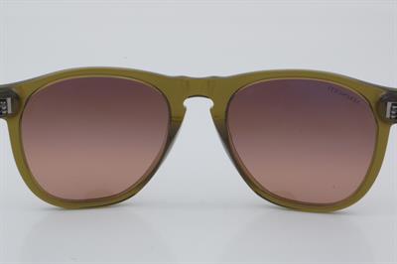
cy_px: 132
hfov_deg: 24.6
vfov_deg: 16.5
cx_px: 198
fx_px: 909
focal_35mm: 82
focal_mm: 55
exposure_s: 1/3
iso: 100
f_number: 32
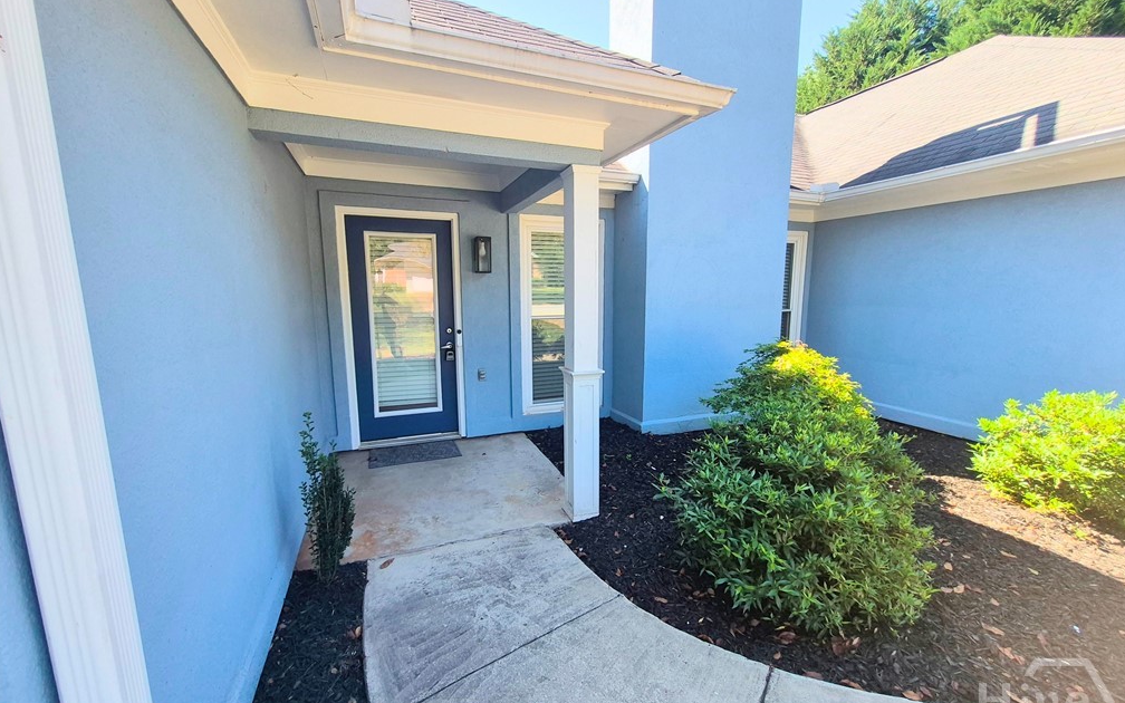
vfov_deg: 78.6
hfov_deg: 105.3
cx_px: 560
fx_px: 429
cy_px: 362
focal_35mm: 14
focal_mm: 1.74
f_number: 2.2
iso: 40
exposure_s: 1/452
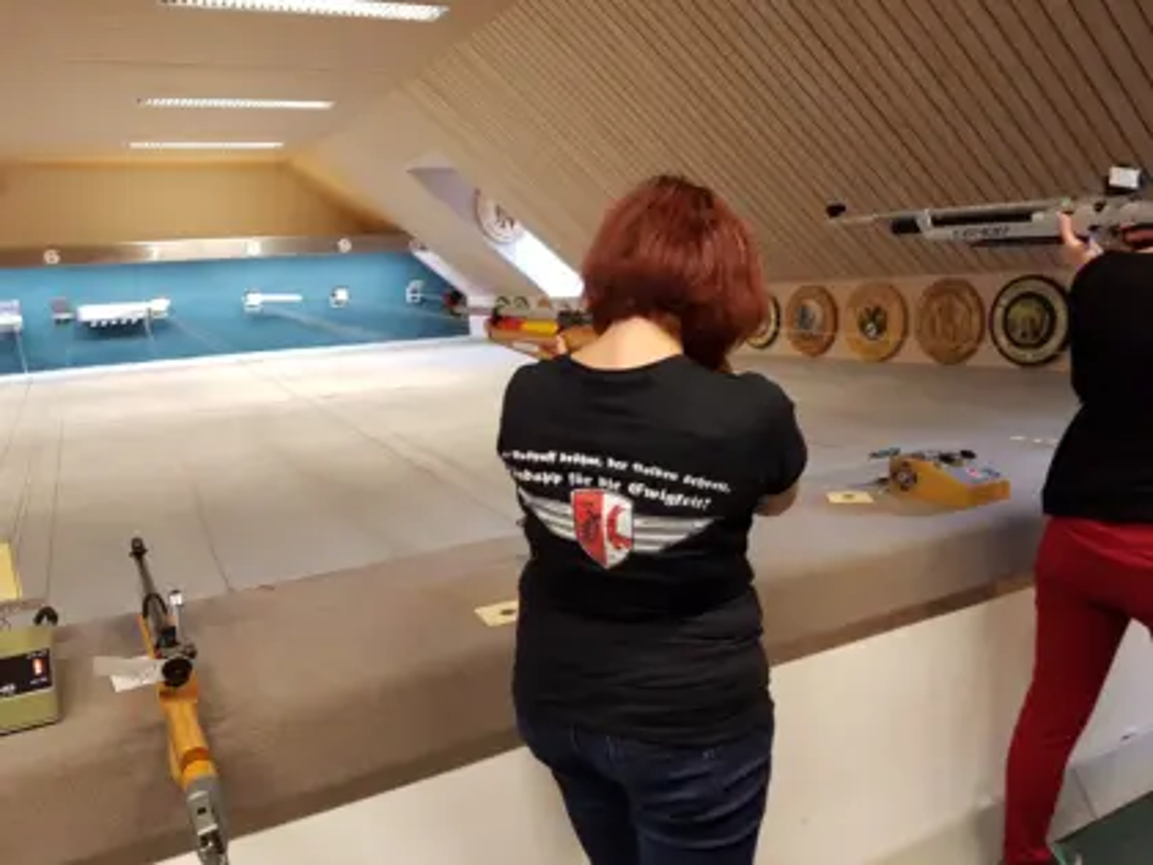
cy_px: 432
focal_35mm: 26
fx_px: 866
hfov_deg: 67.3
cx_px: 576
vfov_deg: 53.1
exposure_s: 1/25
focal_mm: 4.2
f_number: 1.7
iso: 160
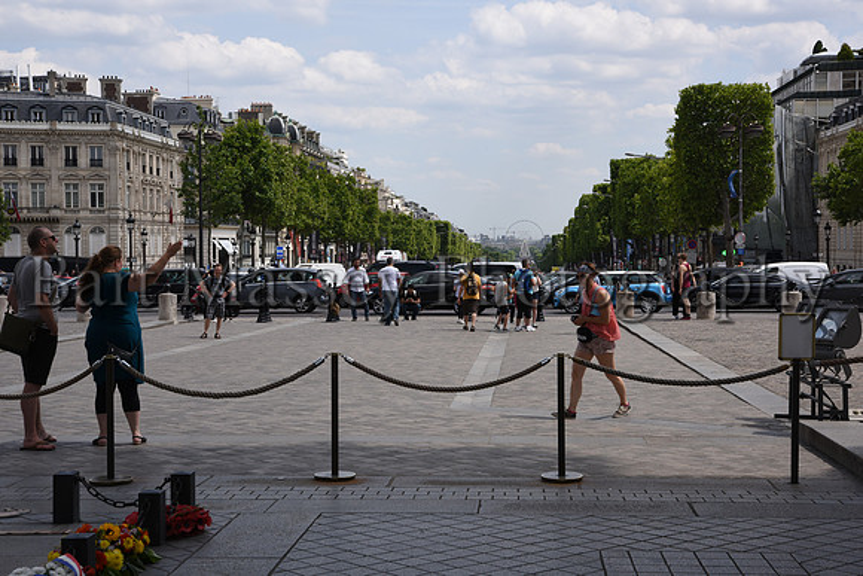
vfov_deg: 22.6
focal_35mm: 60
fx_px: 1439
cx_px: 432
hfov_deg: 33.4
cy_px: 288
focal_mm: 60
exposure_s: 1/125
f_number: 20
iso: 220
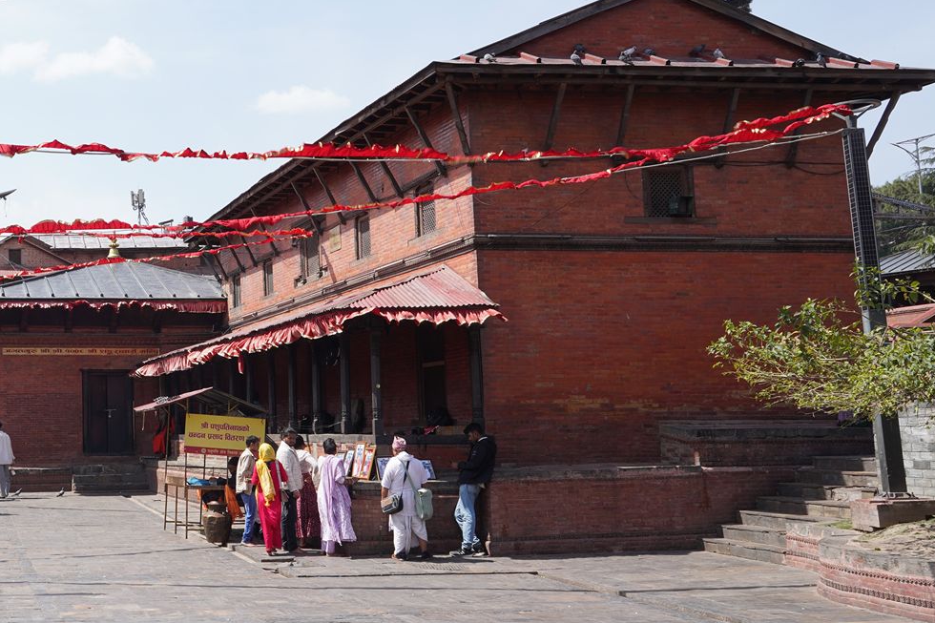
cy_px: 283
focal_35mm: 49
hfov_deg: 37.1
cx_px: 52
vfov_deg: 27.5
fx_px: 1272
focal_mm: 24
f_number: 11
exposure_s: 1/100
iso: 100
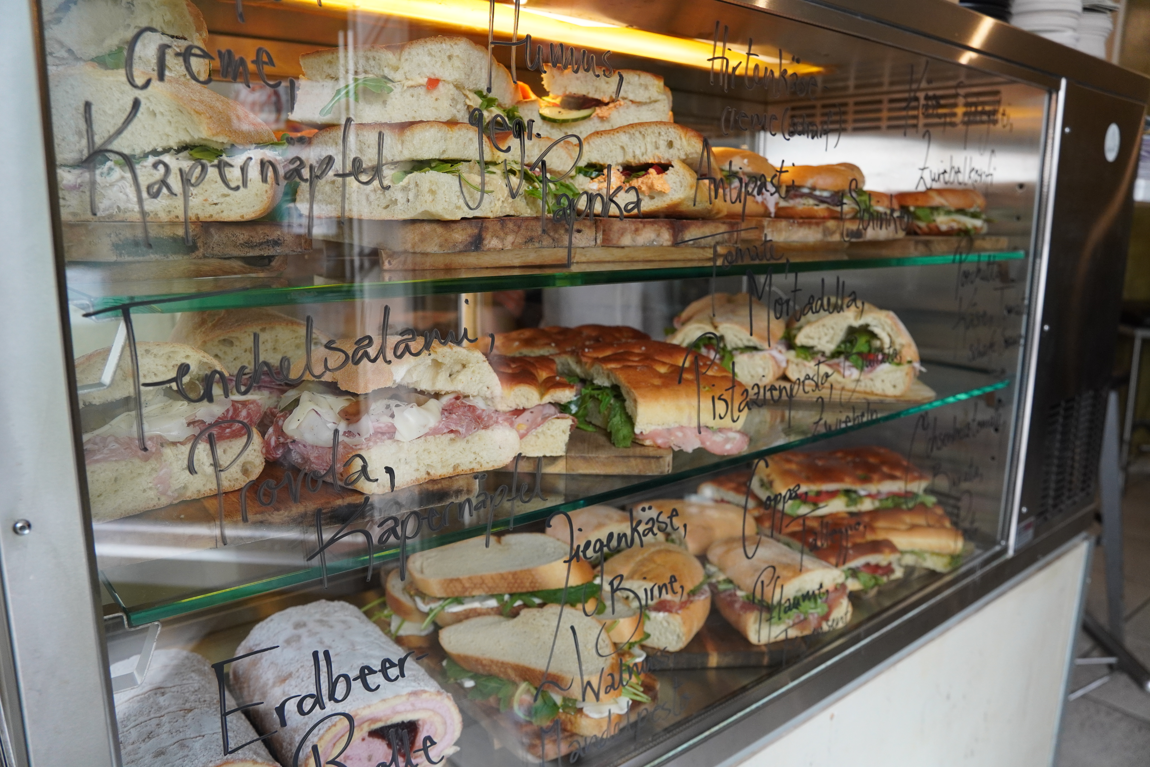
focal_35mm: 26
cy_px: 384
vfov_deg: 50.4
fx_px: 815
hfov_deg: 70.4
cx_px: 575
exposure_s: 1/160
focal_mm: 17
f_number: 4
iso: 800
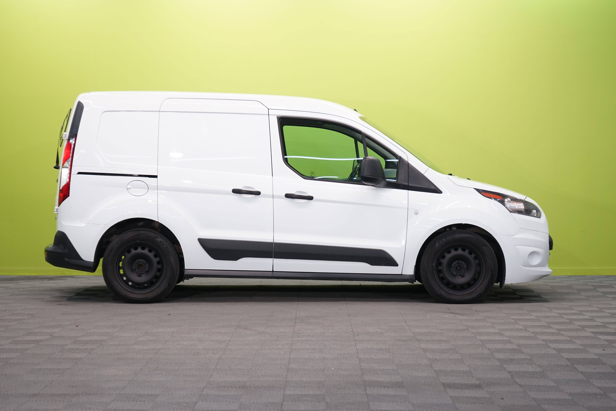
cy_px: 206
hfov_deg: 28.8
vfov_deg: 19.5
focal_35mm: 70
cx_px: 308
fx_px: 1198
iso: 500
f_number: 5.6
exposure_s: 1/30
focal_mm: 70
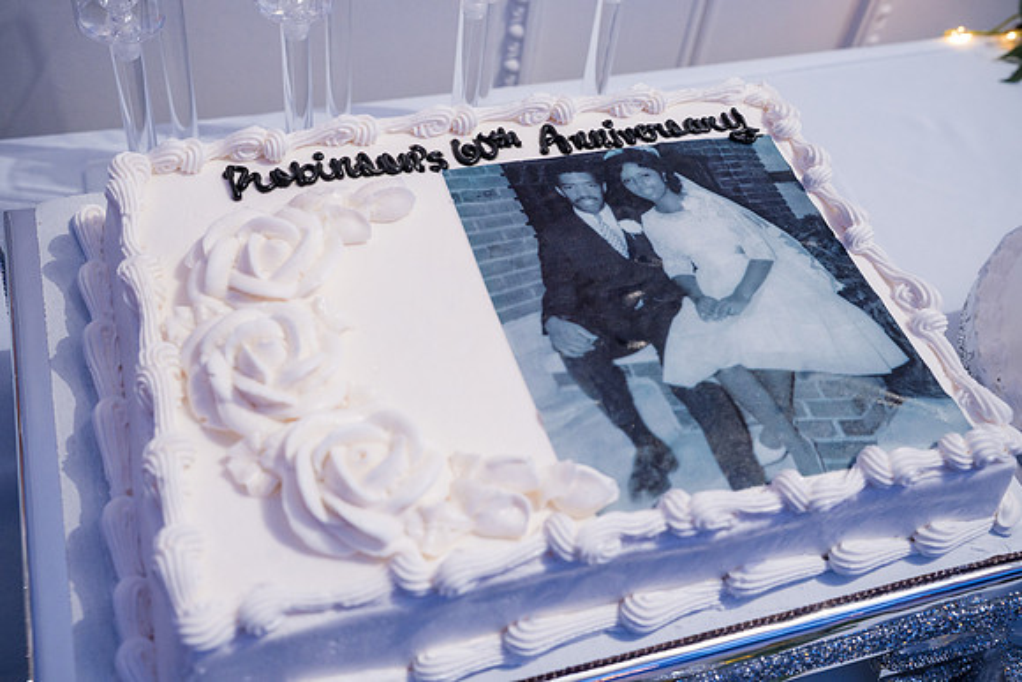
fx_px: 1164
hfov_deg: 47.4
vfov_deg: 32.6
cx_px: 511
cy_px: 341
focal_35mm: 41
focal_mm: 41
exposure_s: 1/250
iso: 3200
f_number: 5.6
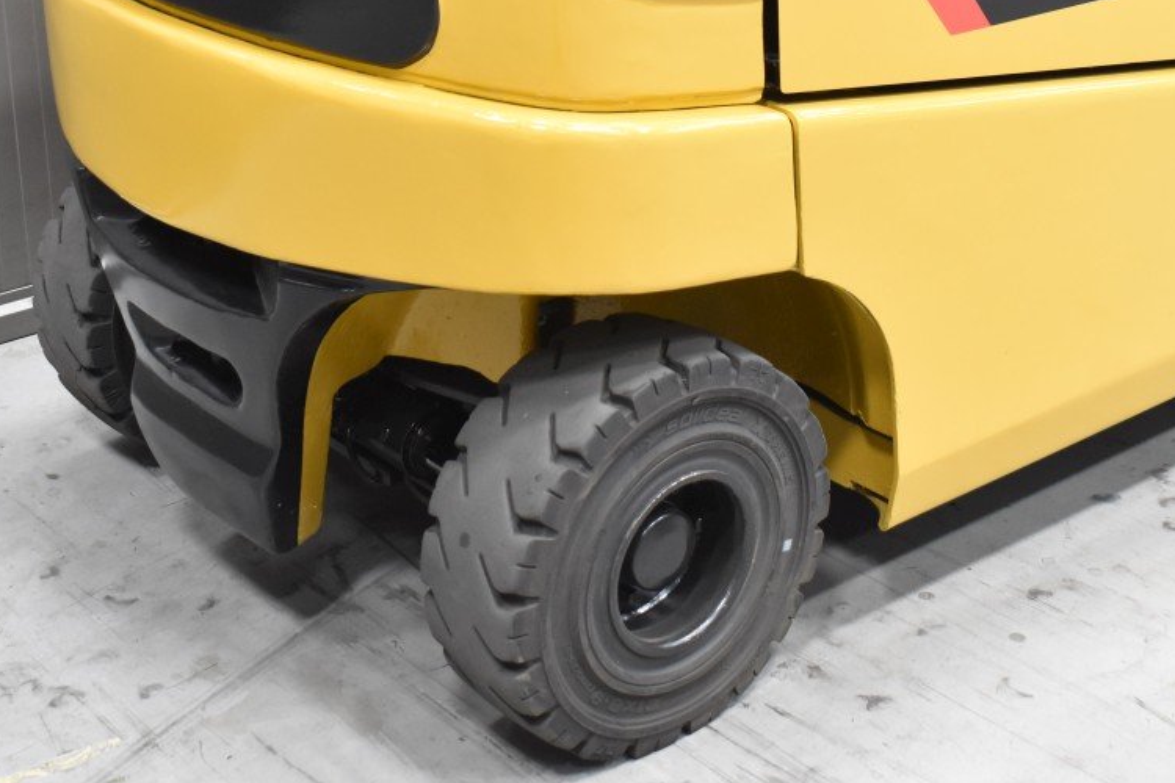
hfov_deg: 31.0
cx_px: 569
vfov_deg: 20.8
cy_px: 196
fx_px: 2115
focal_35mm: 65
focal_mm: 27
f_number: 5
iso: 1600
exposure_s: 1/25
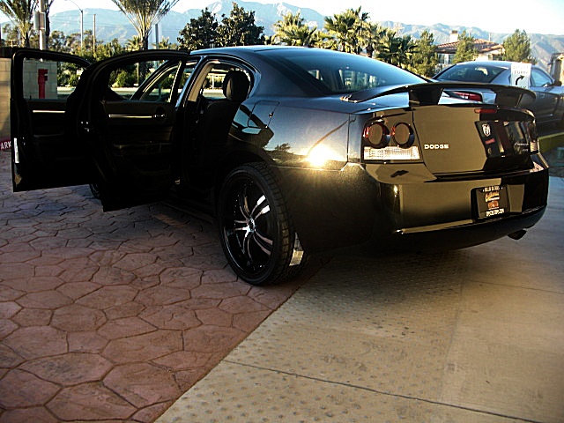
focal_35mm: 36
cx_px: 282
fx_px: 587
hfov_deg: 51.4
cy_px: 212
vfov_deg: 39.7
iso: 50
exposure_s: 1/100
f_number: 2.8
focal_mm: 6.3
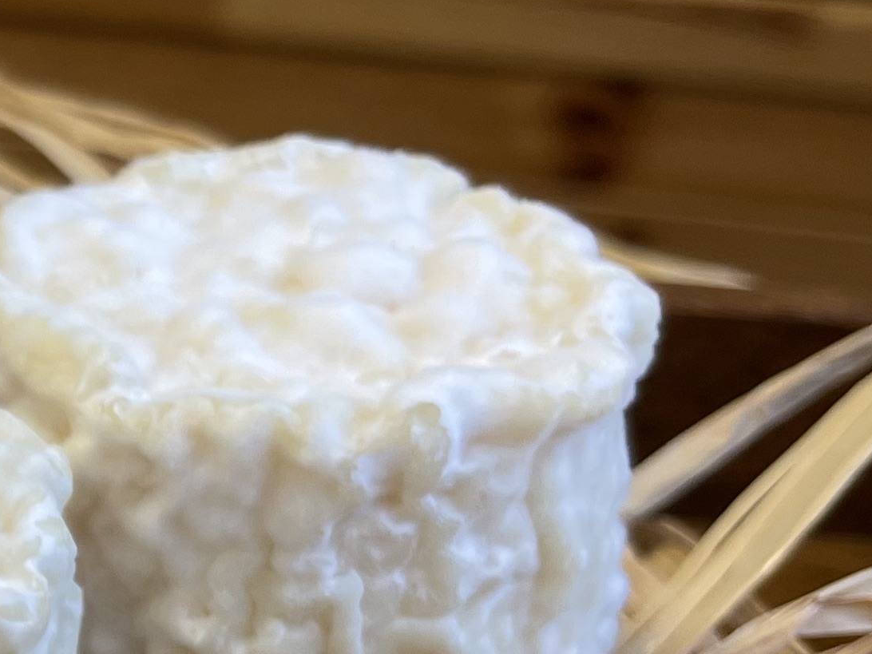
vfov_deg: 15.2
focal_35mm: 96
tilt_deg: -30.8
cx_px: -490
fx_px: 2418
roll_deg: -0.1
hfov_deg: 17.9
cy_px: 635
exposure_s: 1/100
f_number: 1.6
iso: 50
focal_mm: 5.1
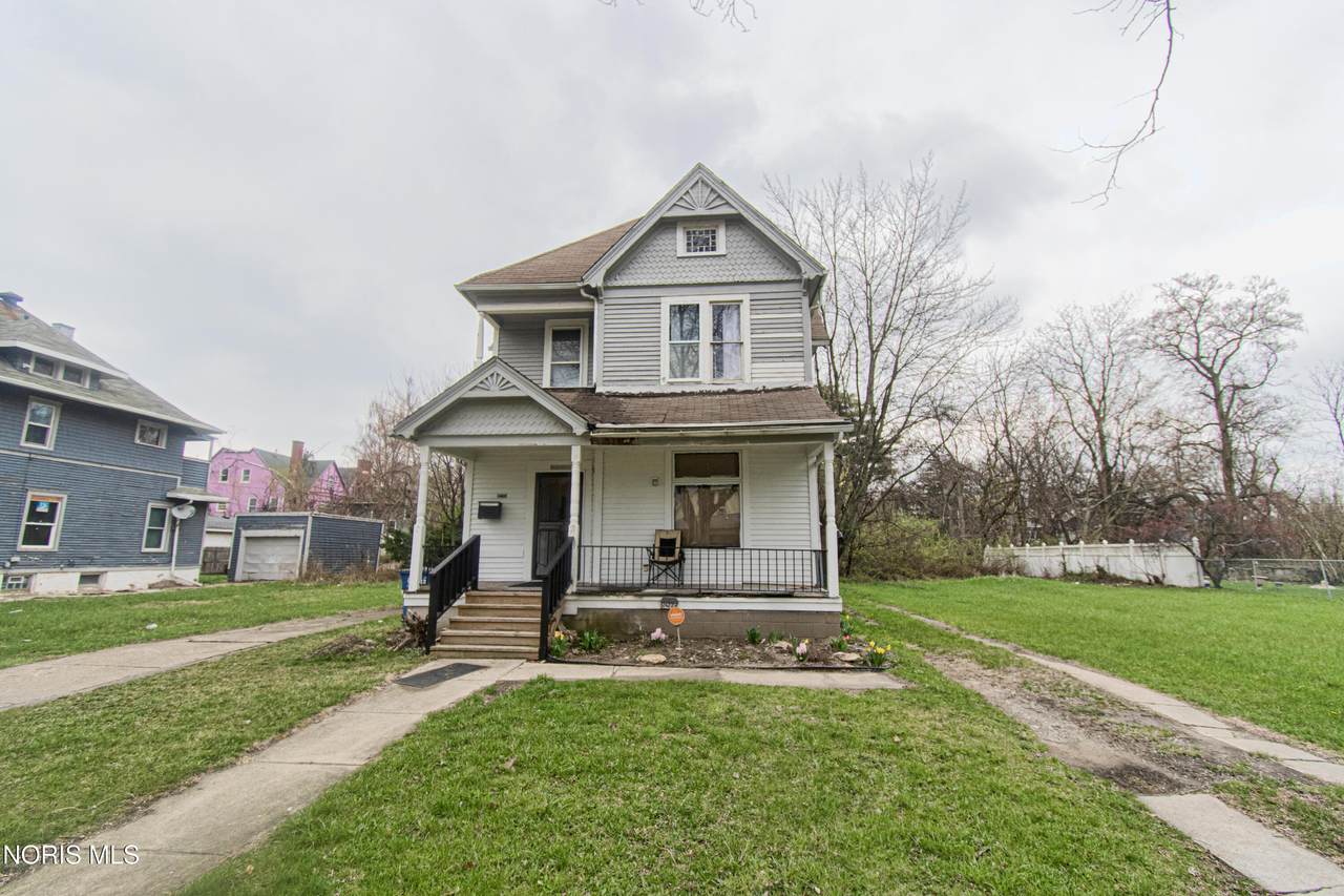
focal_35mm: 15
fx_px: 560
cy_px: 448
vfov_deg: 77.3
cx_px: 672
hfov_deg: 100.4
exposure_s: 1/320
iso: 320
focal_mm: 10
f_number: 4.5
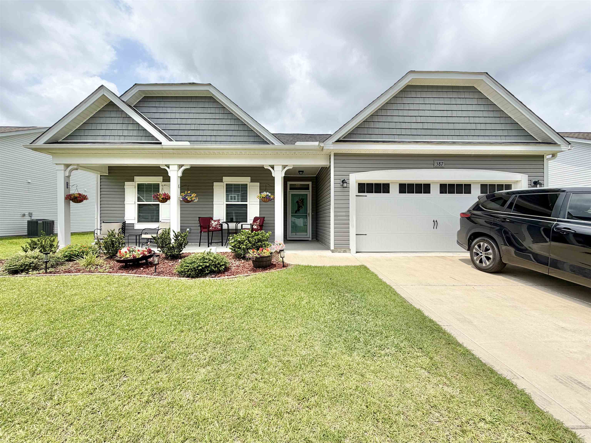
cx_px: 296
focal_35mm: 14
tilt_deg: -0.8
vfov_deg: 85.7
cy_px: 222
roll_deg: -0.1
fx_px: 239
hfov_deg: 102.1
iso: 20
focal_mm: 2.22
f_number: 2.2
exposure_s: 1/955
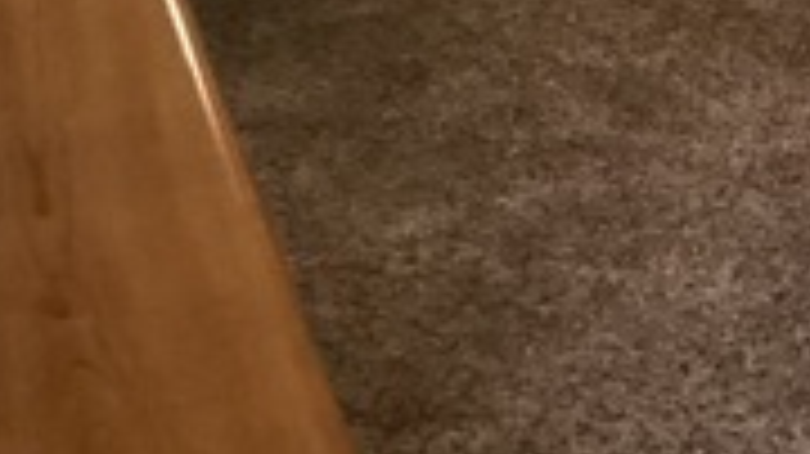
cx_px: 1181
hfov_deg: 15.9
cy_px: -355
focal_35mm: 125
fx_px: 2683
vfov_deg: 9.3
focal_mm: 3.3
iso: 800
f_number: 2.4
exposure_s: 1/30
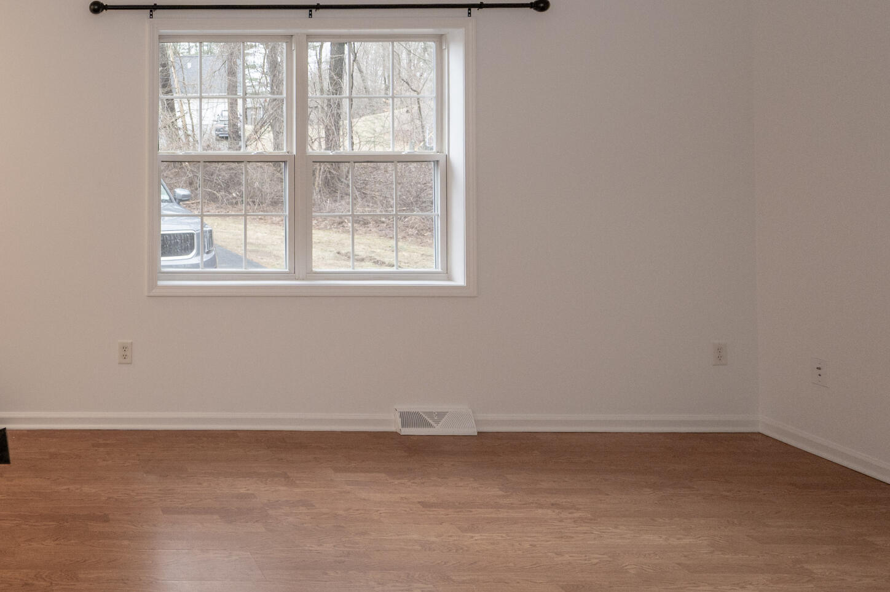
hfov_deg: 54.3
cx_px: 66
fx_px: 717
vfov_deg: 44.2
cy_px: 190
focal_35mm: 29
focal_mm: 14
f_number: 5.6
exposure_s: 1/125
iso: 800
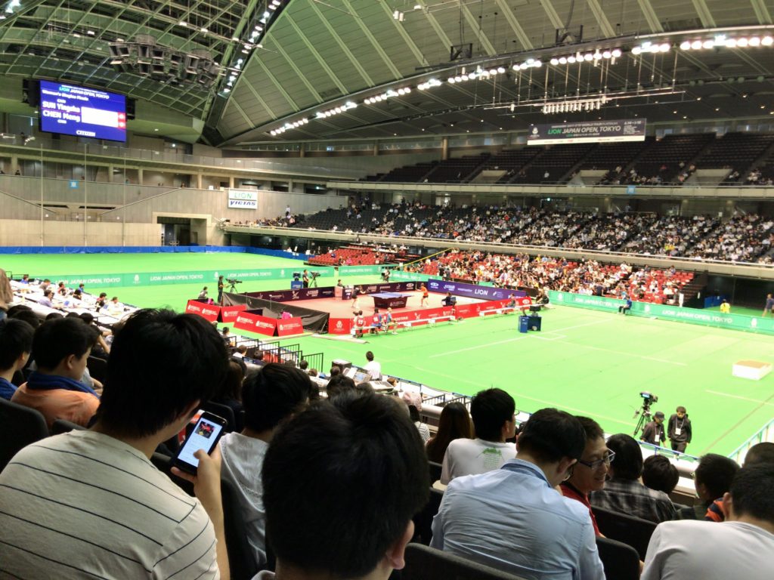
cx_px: 387
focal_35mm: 28
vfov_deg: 49.7
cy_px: 290
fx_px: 626
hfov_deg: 63.4
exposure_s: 1/30
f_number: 1.8
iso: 64
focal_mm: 3.99
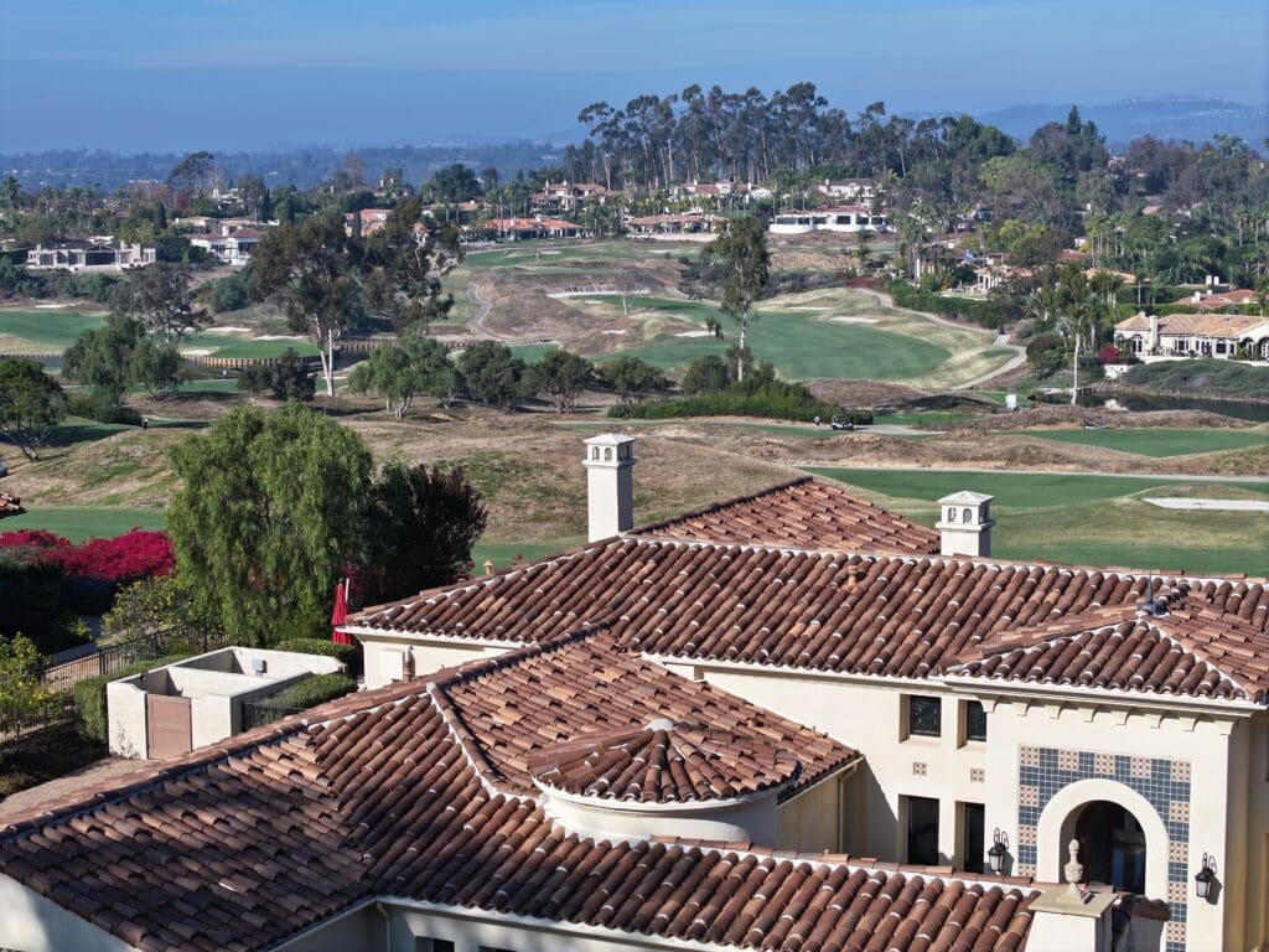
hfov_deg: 27.8
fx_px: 2566
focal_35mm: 70
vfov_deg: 21.0
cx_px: 634
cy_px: 476
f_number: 2.8
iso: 120
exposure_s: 1/1250
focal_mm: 19.35
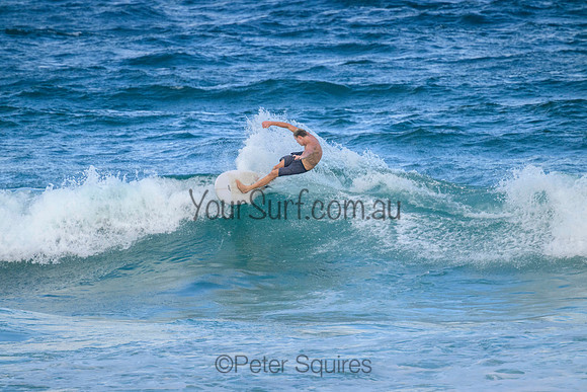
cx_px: 294
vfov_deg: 1.7
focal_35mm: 800
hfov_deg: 2.6
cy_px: 196
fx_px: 13047
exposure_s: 1/1600
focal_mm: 800
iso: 2000
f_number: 11
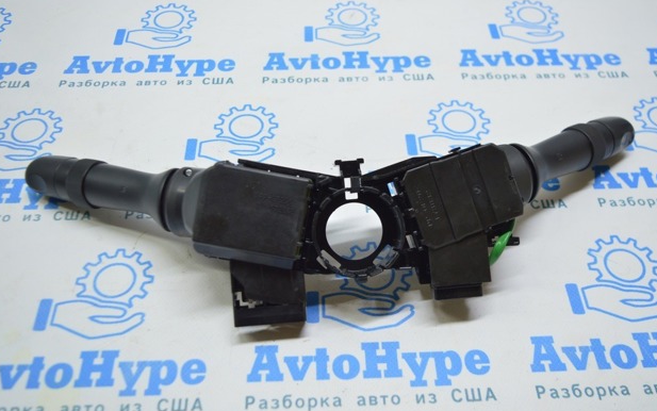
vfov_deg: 33.6
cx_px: 332
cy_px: 201
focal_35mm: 38
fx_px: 681
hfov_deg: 51.5
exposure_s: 1/50
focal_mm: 24
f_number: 4
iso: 400
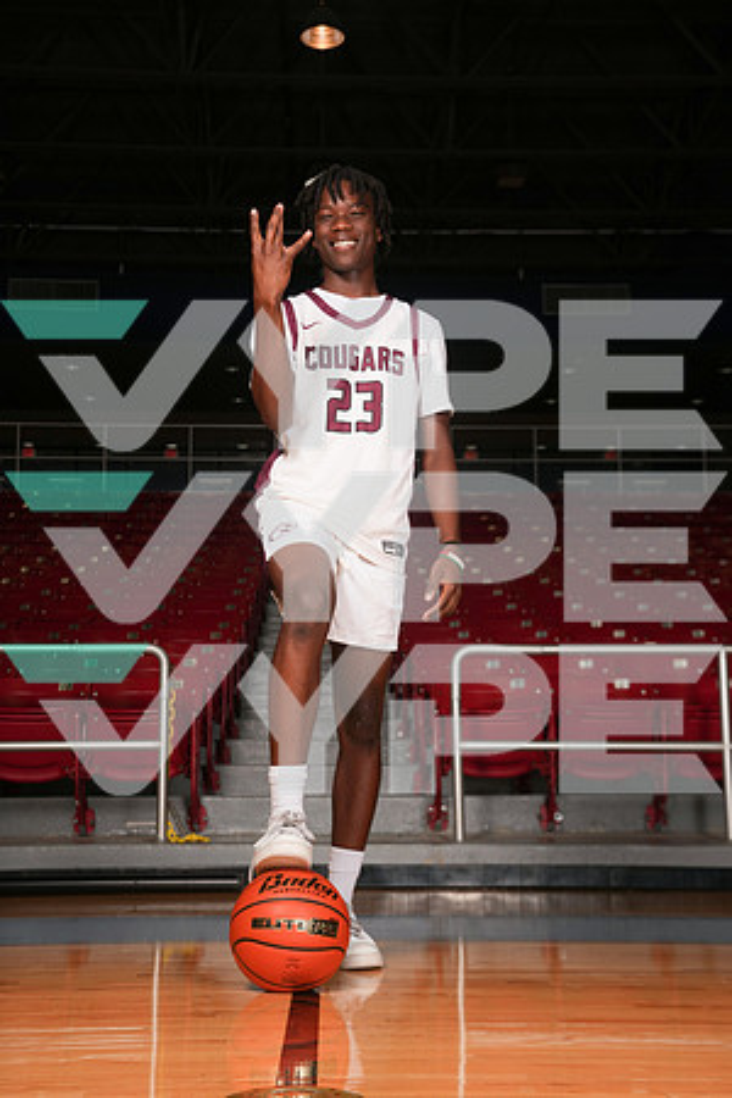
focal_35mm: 48
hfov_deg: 28.1
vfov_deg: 41.1
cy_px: 549
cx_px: 366
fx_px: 1464
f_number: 6.3
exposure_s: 1/200
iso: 250
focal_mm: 48
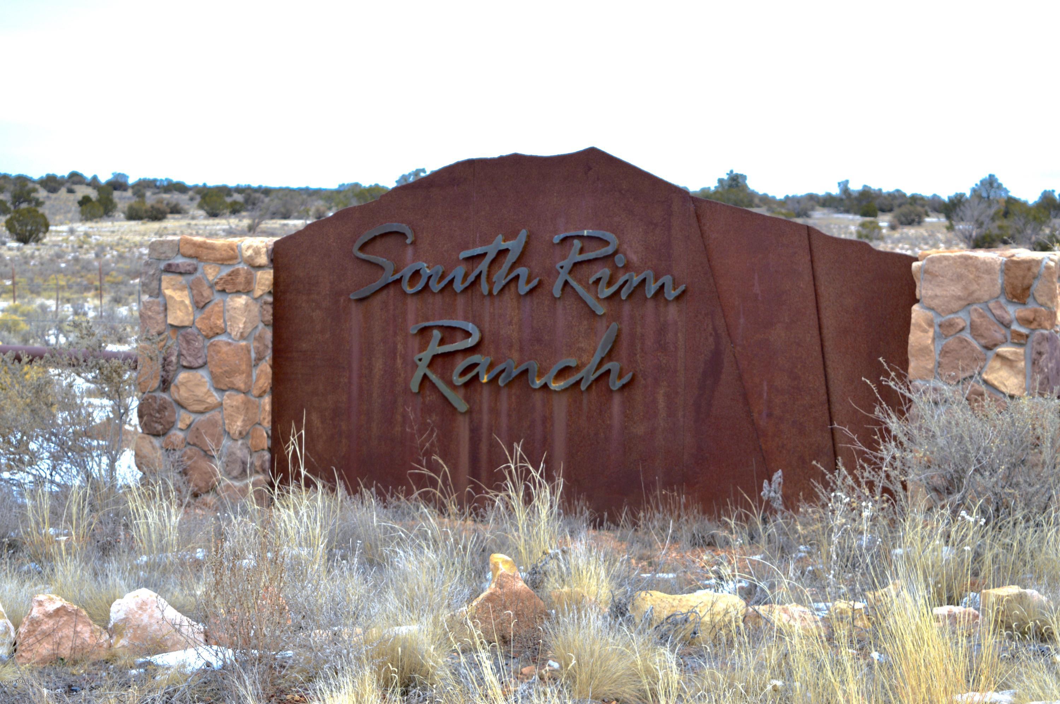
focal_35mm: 82
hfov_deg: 24.6
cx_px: 530
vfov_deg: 16.5
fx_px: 2427
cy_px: 352
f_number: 6.3
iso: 100
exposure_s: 1/160
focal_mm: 55
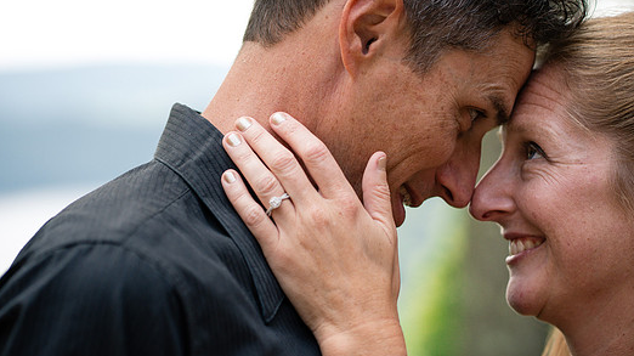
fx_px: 1663
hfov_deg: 21.6
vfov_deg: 12.2
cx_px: 327
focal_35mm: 99
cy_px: 191
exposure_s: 1/1600
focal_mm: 85
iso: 800
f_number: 3.2
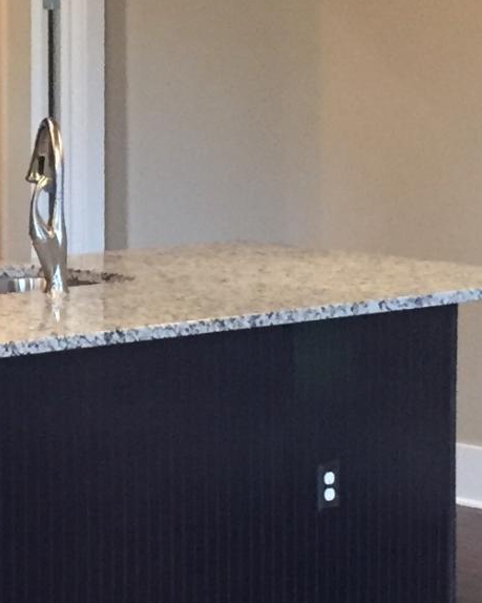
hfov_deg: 10.2
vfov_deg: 12.9
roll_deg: +0.2
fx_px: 2640
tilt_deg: -2.7
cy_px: 68
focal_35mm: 148
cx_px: -160
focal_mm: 4.15
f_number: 2.2
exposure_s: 1/30
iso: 200
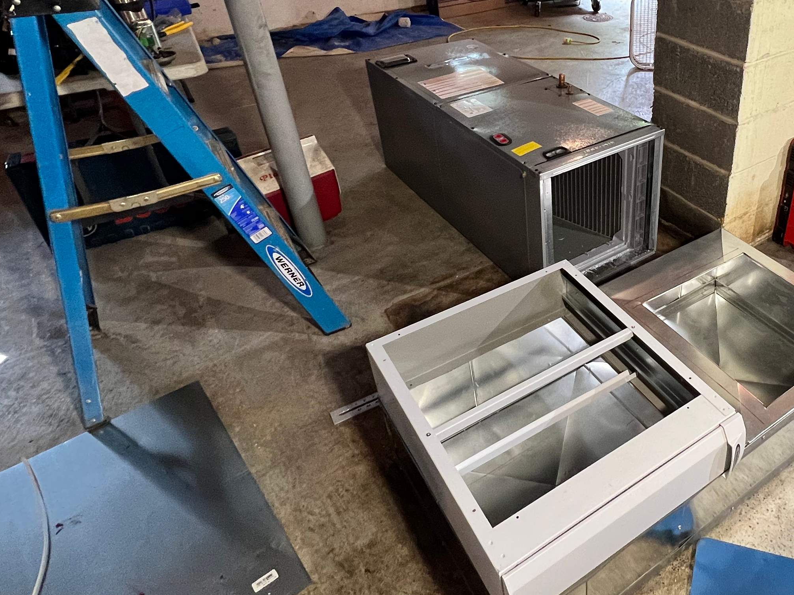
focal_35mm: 26
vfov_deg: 52.4
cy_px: 217
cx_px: 612
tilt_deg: -33.5
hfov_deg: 62.7
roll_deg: -1.0
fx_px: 596
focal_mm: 1.57
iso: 320
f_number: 1.8
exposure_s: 1/45
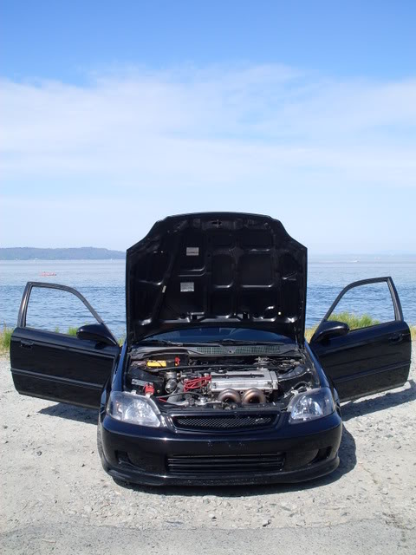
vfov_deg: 49.0
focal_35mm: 38
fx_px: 609
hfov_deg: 37.7
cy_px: 278
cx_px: 208
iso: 80
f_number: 8.4
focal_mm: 6.3
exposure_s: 1/180
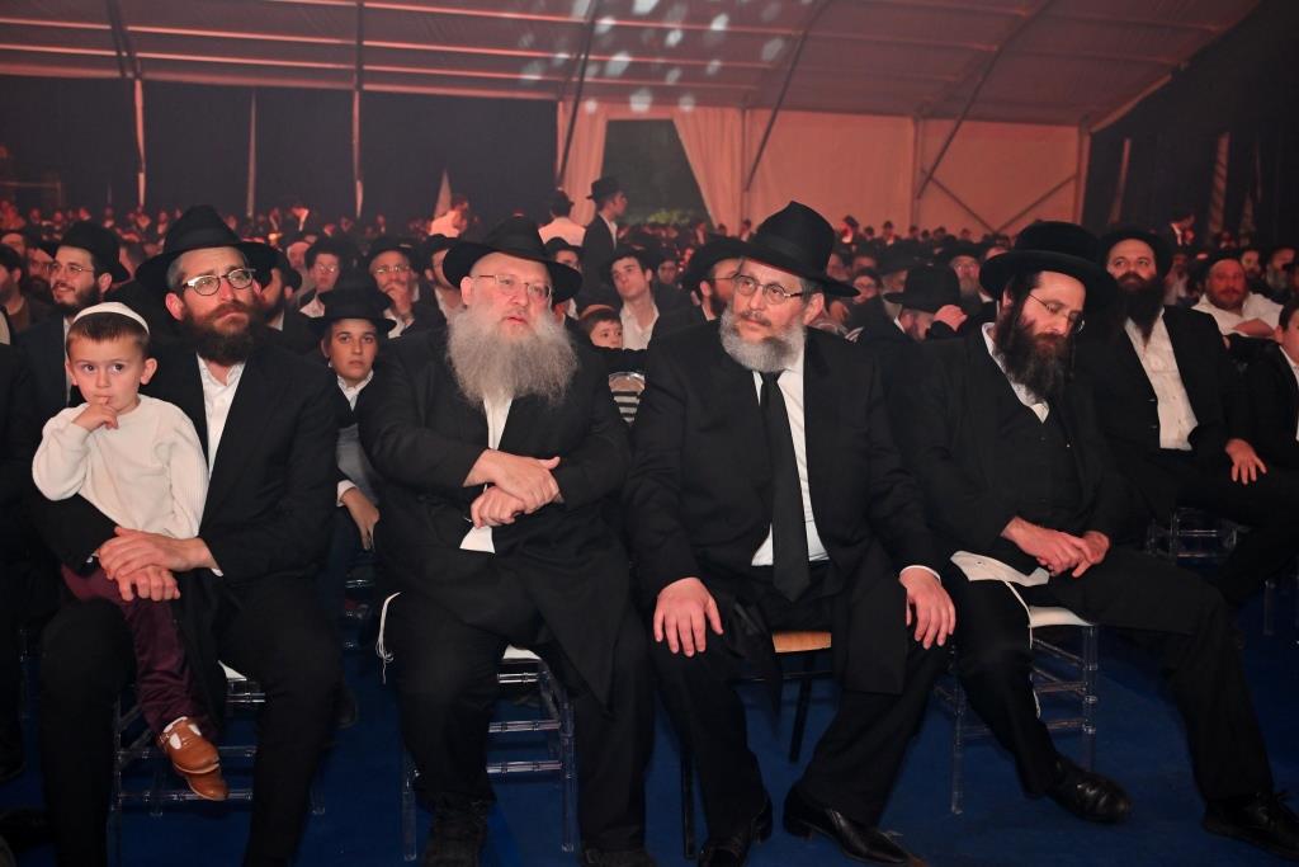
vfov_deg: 34.2
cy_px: 434
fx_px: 1407
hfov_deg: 49.5
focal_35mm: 39
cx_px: 650
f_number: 4
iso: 1000
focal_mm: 39
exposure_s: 1/200
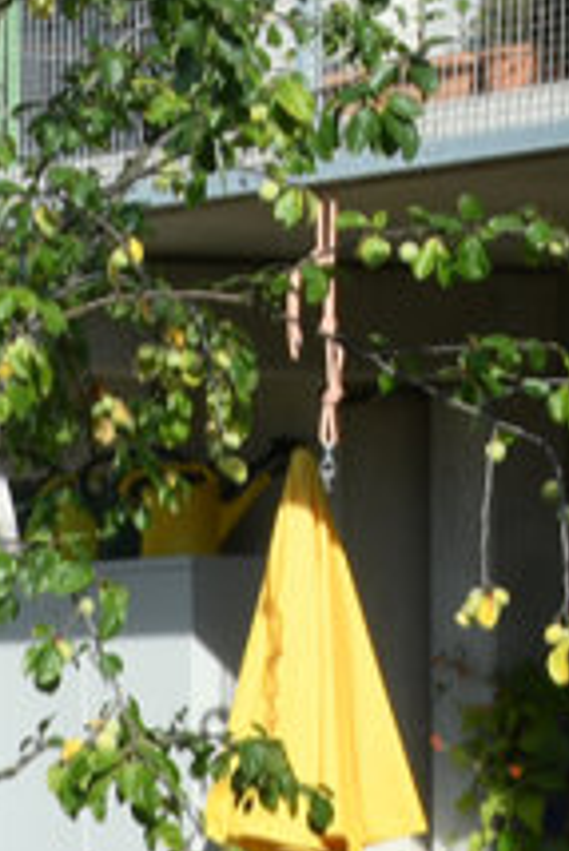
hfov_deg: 4.6
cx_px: -2785
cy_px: -350
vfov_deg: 9.0
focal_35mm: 224
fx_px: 5302
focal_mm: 24
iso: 100
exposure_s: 1/125
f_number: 11
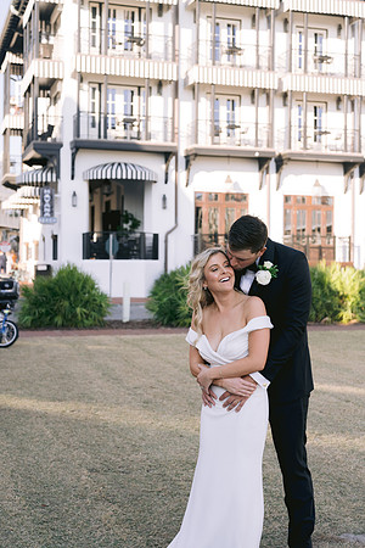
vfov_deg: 39.6
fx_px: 760
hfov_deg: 27.0
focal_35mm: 50
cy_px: 274
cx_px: 182
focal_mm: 50
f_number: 4
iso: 200
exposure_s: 1/640
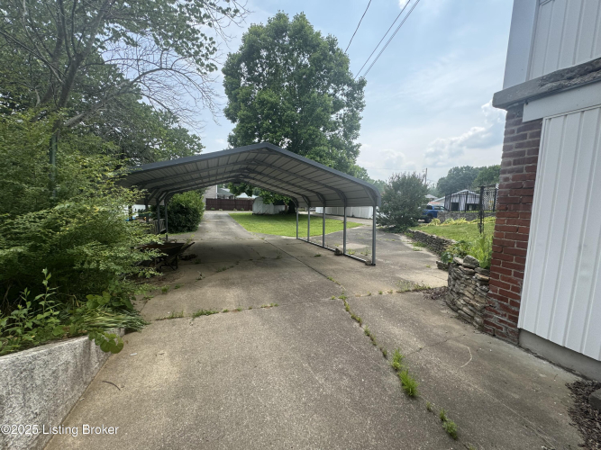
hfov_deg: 102.1
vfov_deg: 85.7
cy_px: 225
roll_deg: -2.7
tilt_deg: -6.7
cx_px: 300
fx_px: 243
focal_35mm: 14
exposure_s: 1/470
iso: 40
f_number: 2.2
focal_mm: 2.22
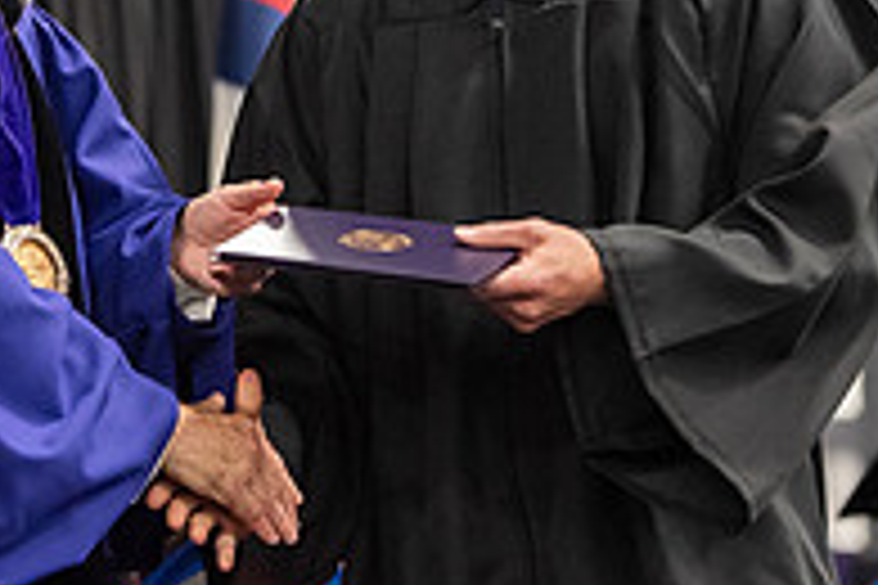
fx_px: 7609
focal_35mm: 312
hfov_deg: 6.6
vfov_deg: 4.4
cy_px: -137
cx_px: 189
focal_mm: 105
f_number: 3.2
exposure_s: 1/200
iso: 2500
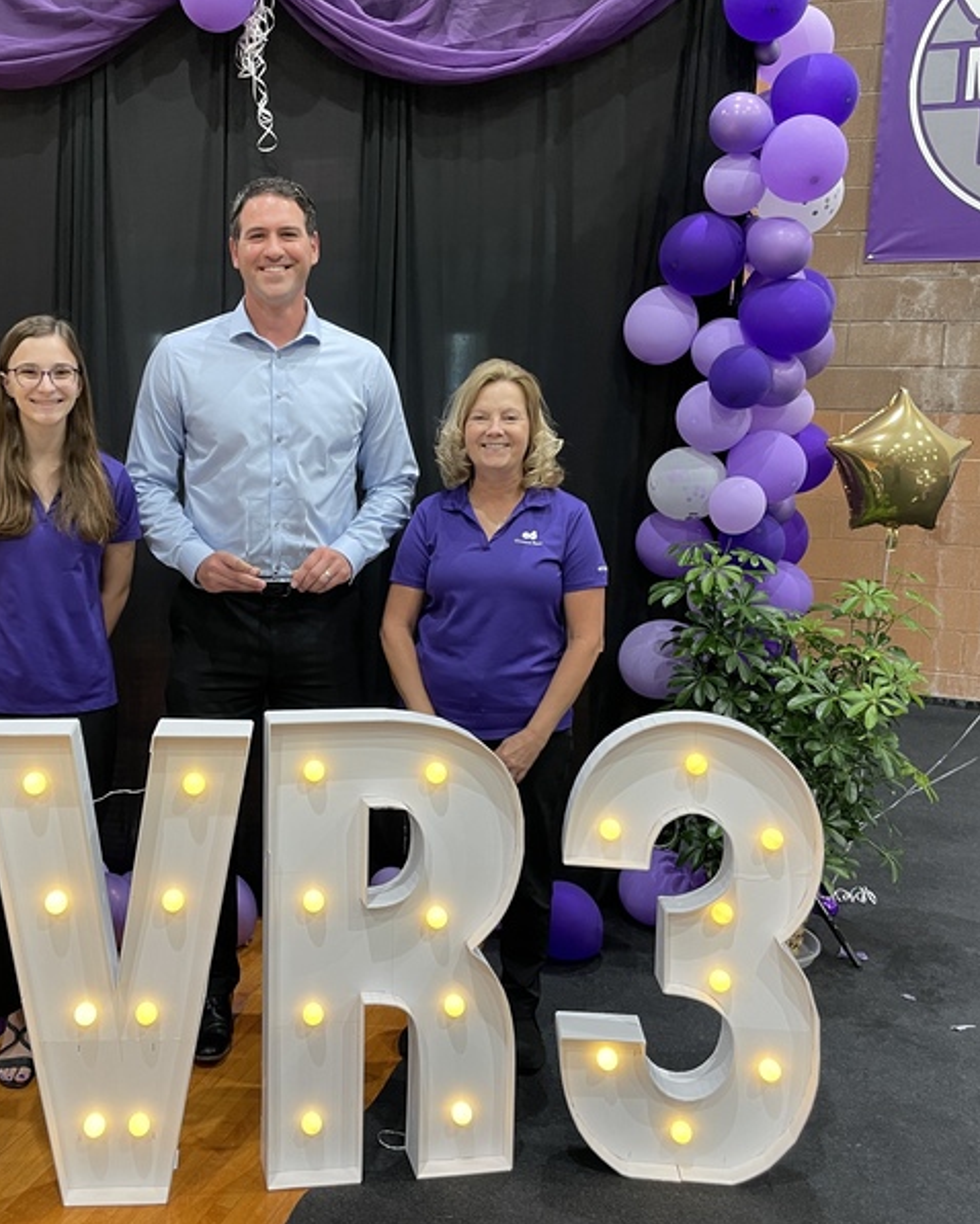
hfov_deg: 42.9
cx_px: 336
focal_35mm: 34
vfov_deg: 52.8
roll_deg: -0.5
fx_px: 1232
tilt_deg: -9.6
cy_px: 611
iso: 160
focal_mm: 4.2
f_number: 1.6
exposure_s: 1/60
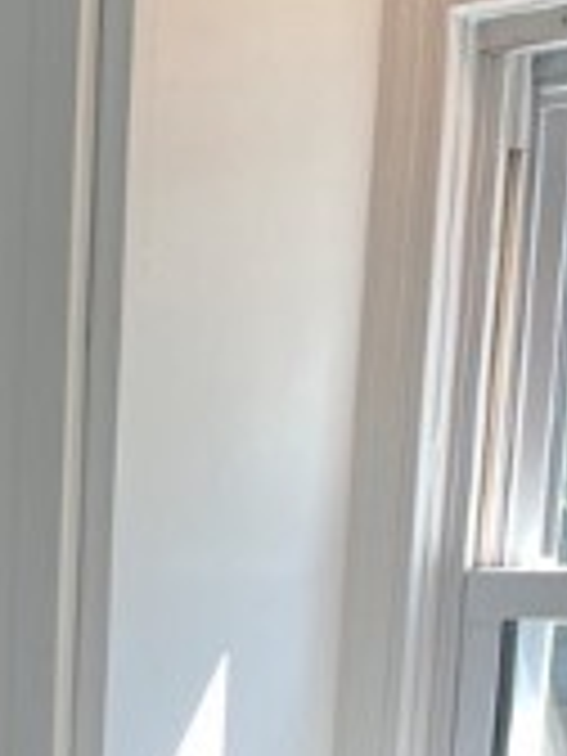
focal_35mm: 119
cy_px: 1287
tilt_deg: -15.8
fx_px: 2599
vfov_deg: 14.8
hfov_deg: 12.1
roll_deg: -2.1
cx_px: -153
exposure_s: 1/120
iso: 50
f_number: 1.6
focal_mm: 4.2
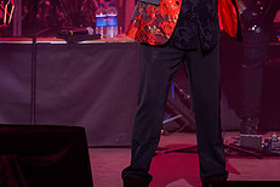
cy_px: -24
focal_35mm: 820
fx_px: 6377
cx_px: 43
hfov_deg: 2.5
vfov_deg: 1.7
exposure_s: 1/320
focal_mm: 300
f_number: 5
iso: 2800
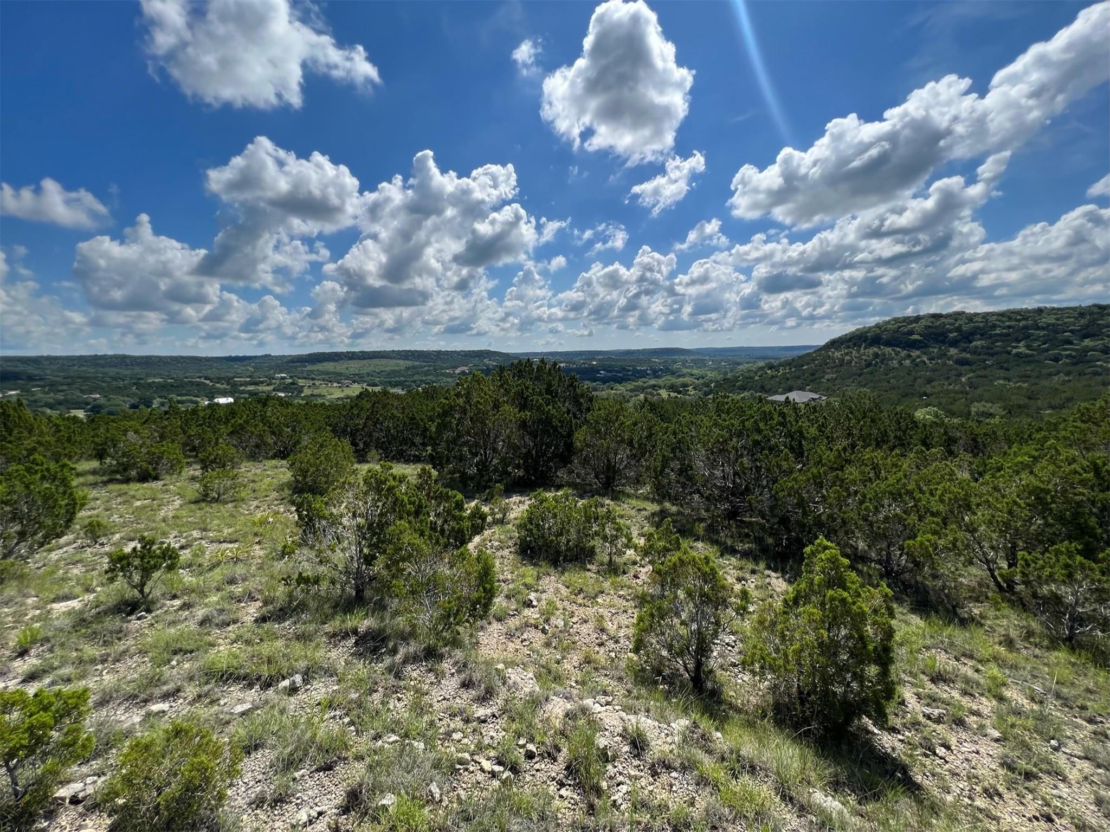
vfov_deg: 89.9
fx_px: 417
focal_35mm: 13
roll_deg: +1.9
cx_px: 555
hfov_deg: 106.2
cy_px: 416
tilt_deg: -7.6
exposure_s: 1/2370
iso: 32
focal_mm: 1.57
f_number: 1.8
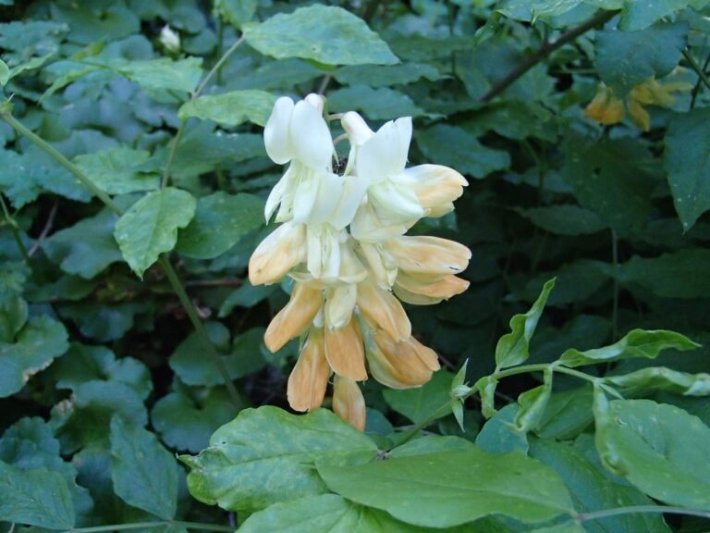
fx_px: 759
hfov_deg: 50.1
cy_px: 266
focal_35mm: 37
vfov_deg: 38.7
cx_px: 355
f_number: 4.7
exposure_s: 1/160
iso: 500
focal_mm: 6.64
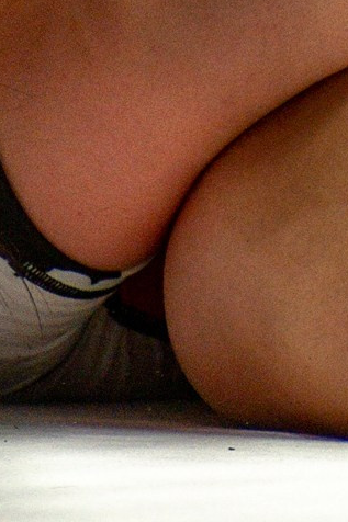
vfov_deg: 2.9
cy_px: -1068
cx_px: 433
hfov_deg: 2.0
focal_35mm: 699
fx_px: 10142
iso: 2000
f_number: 4
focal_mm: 95
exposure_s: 1/1250
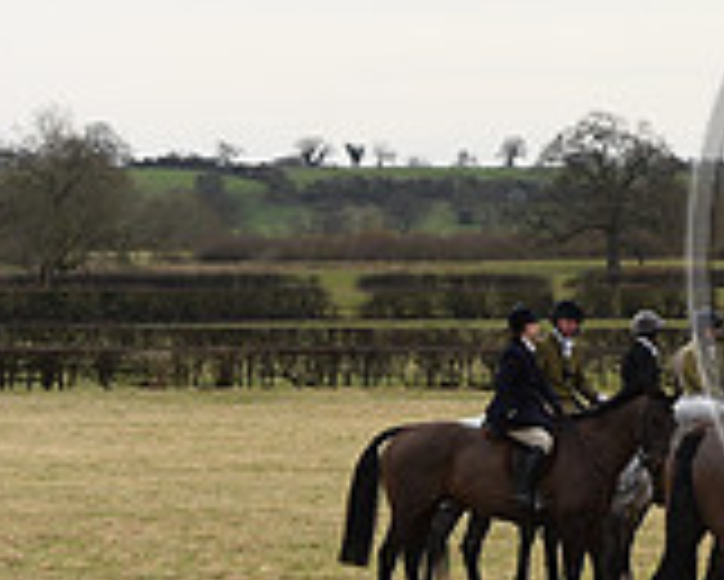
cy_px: 198
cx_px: 1102
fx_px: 5081
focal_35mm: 237
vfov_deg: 6.5
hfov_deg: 8.0
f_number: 5.6
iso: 800
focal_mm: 70
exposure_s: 1/1250
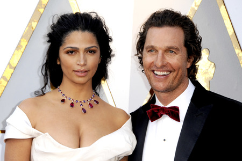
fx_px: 1143
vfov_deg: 8.1
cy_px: 80
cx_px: 121
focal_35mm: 170
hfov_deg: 12.1
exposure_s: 1/250
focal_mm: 170
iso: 1000
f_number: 8
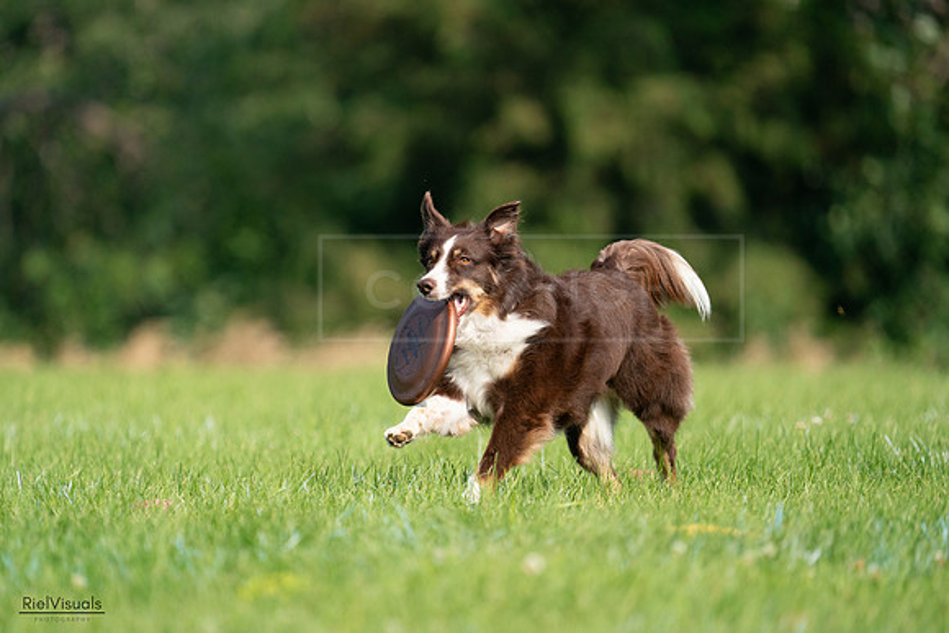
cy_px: 316
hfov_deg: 3.4
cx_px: 474
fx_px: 15820
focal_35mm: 600
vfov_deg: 2.3
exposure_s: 1/4000
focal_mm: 600
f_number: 6.3
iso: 1600
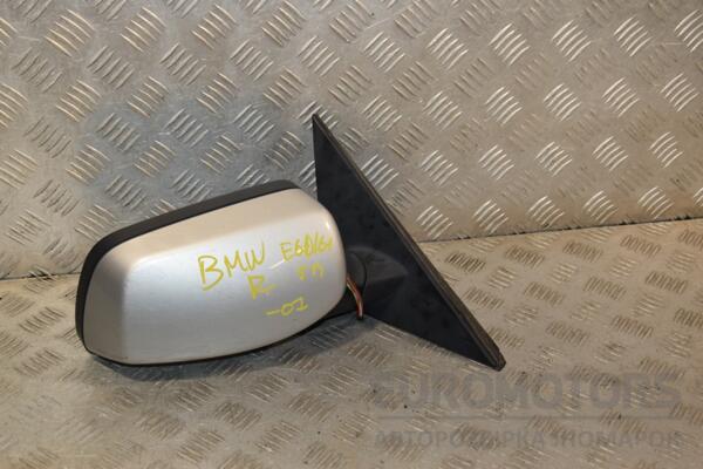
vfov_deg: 23.8
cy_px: 234
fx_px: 1113
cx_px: 352
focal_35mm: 57
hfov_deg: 35.1
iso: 800
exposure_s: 1/200
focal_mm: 38
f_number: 7.1
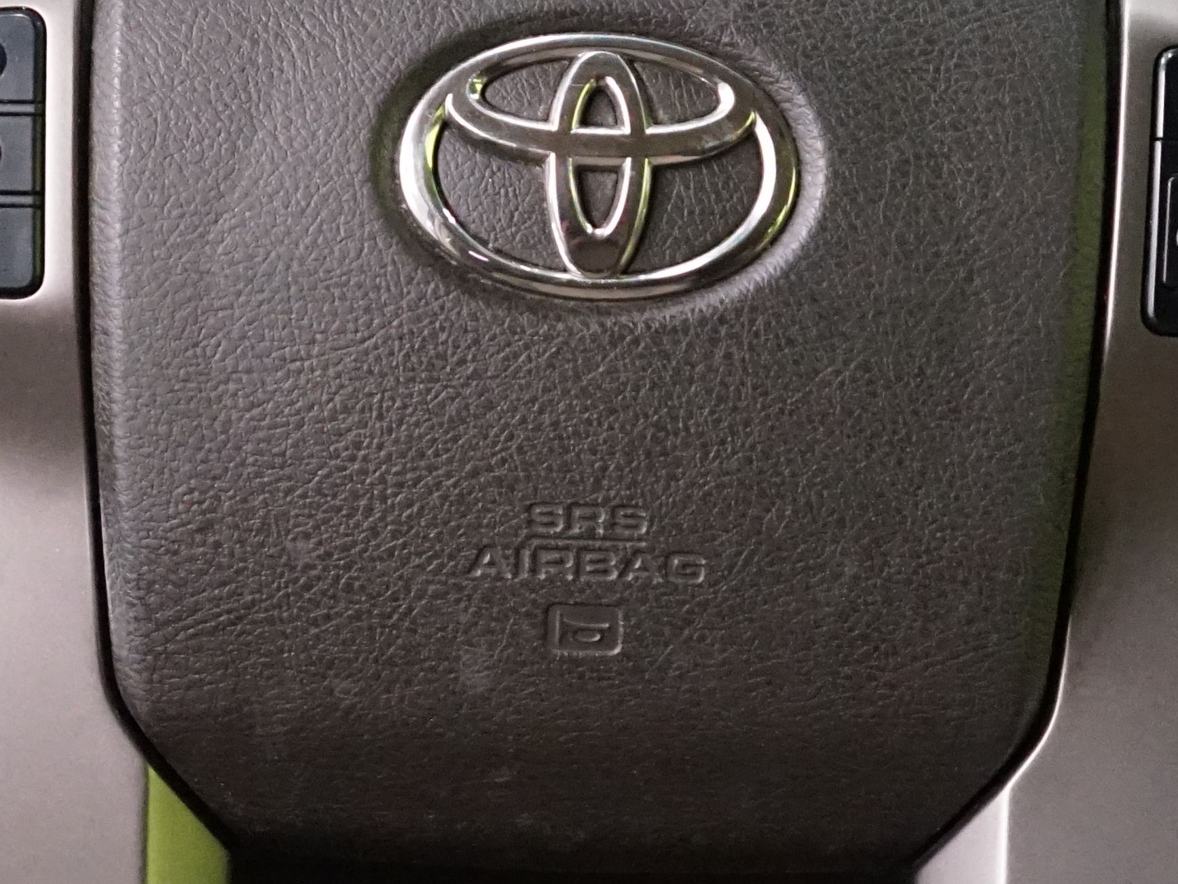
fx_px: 4187
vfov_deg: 12.0
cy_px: 137
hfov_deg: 16.0
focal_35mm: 123
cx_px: 652
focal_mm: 37
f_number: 4
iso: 6400
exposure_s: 1/50
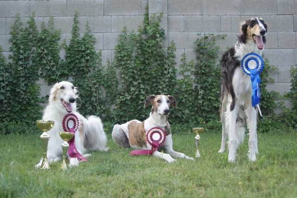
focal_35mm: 52
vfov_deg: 25.8
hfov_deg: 37.8
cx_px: 148
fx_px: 433
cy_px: 99
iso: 125
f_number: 4.5
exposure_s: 1/60
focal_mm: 35
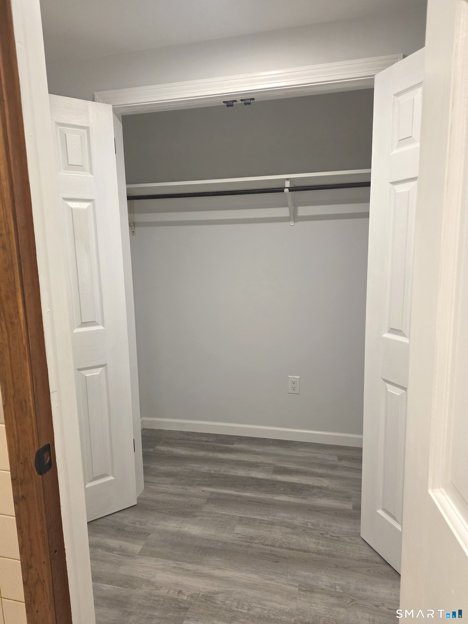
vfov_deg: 73.9
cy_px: 312
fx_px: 415
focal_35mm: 23
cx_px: 234
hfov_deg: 58.9
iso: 320
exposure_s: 1/120
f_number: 1.7
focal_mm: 6.3
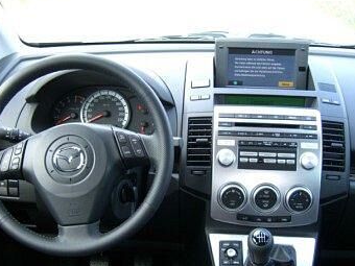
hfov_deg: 38.1
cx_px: 153
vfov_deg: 29.0
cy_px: 160
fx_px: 513
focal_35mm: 50
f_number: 2.8
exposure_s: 1/100
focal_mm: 7.9
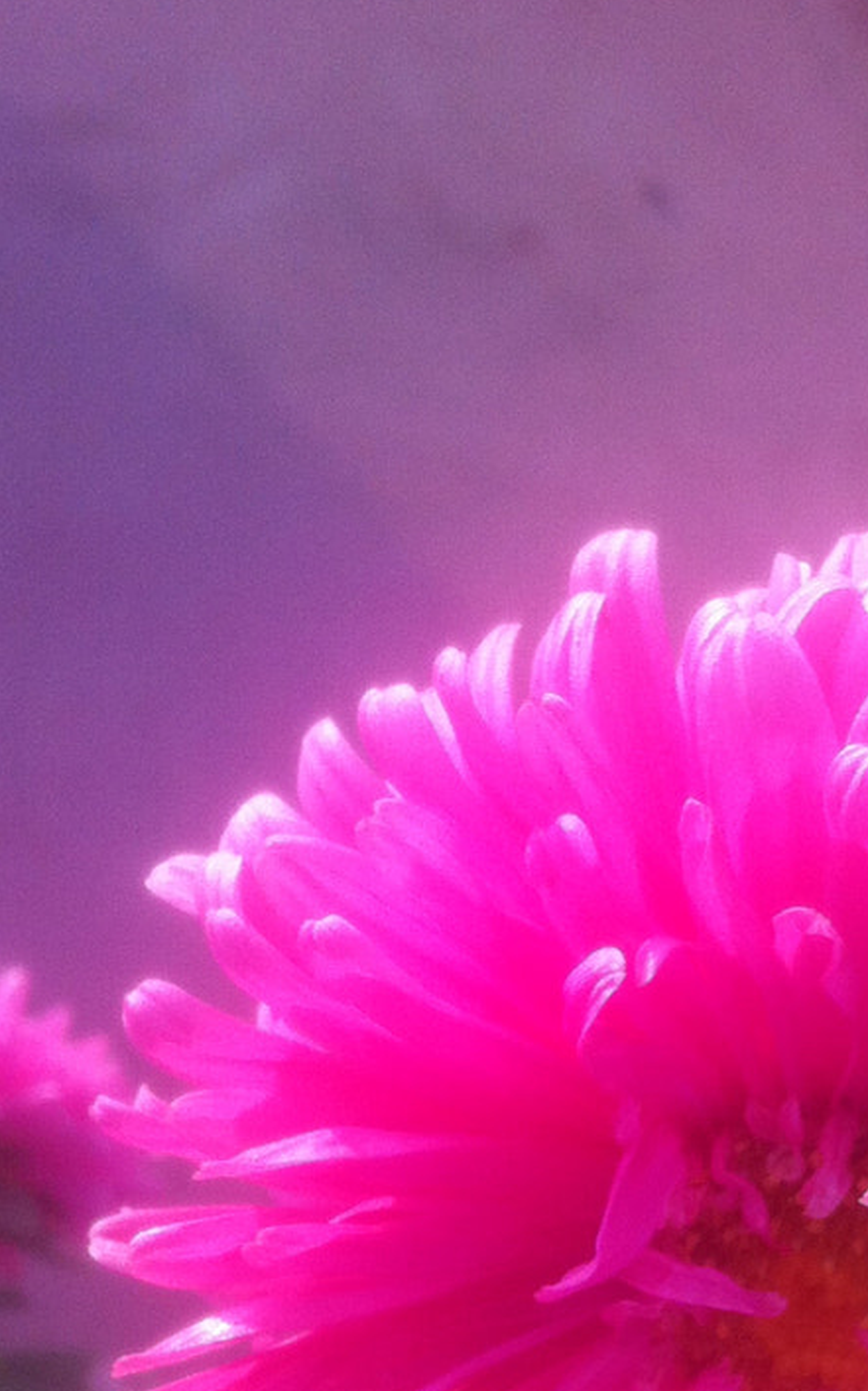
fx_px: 3181
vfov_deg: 23.8
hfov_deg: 15.4
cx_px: 780
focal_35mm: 84
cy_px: 1326
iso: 80
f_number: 2.8
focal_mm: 3.85
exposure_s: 1/177
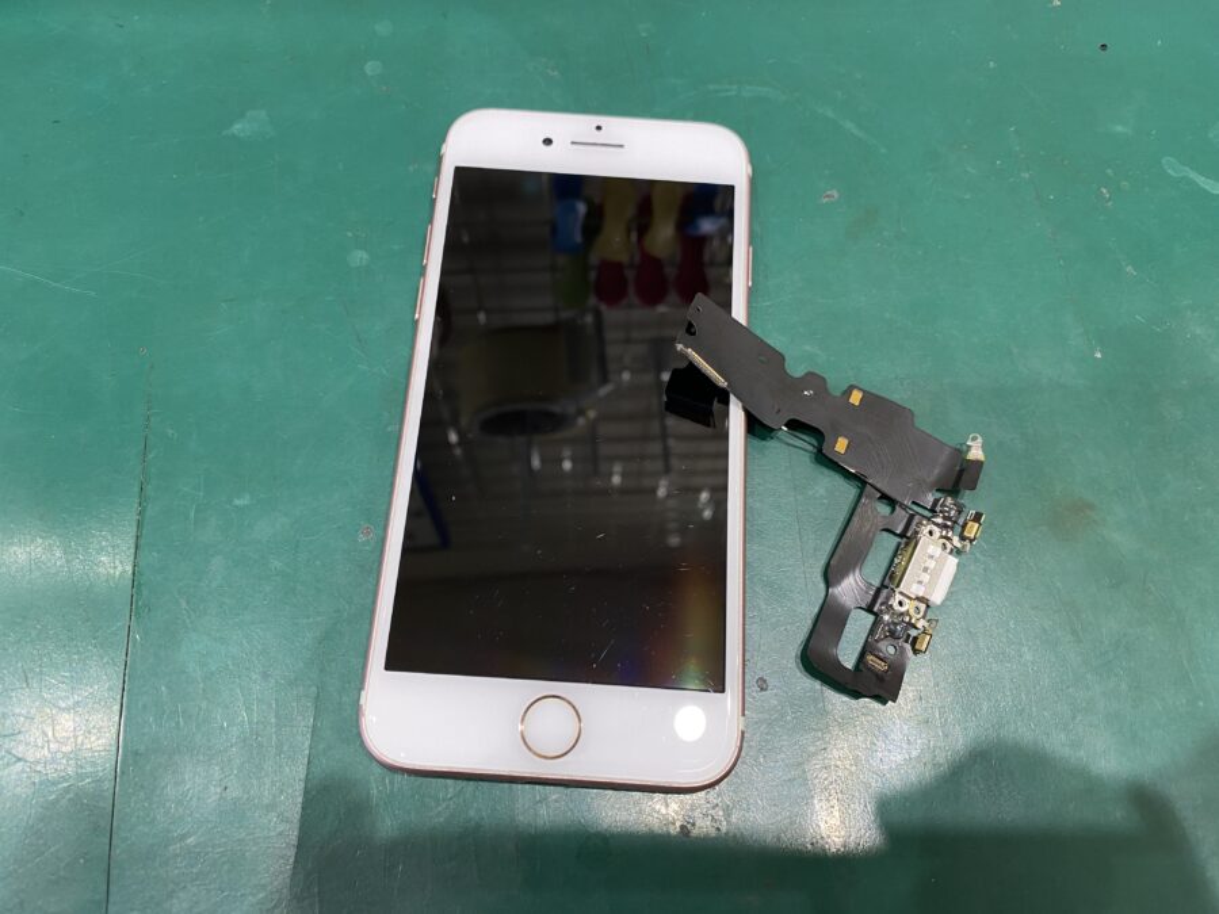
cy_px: 457
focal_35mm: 26
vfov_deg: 53.1
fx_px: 916
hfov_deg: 67.3
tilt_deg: -70.9
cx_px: 610
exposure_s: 1/50
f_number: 1.8
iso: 64
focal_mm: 4.25
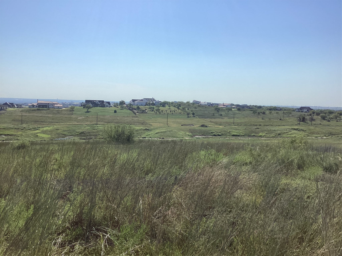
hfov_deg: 58.4
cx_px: 171
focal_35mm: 31
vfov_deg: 45.4
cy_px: 128
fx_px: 306
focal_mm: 3.3
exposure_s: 1/3546
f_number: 2.4
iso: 25
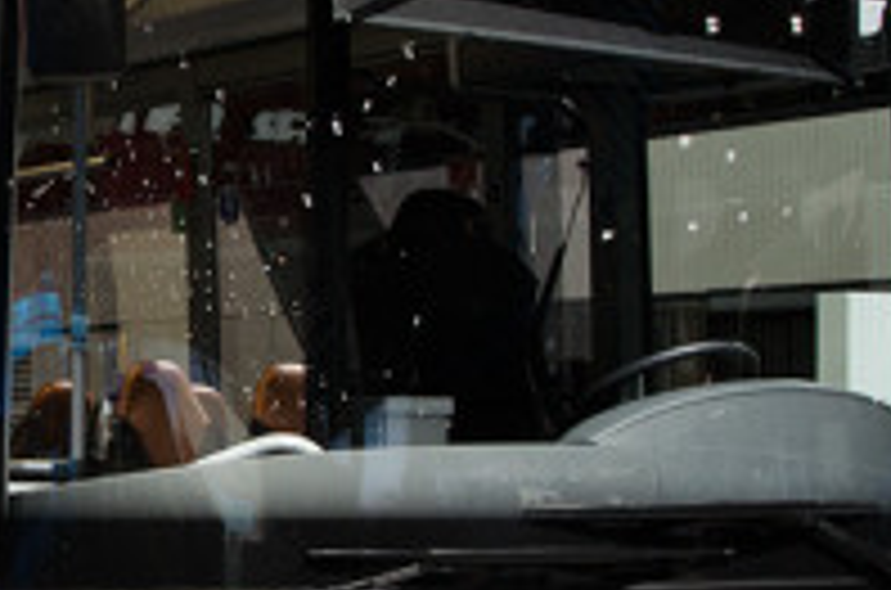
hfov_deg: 17.8
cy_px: 336
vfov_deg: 12.2
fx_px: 2765
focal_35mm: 112
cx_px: -16
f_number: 8
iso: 800
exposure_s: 1/40
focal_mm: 24
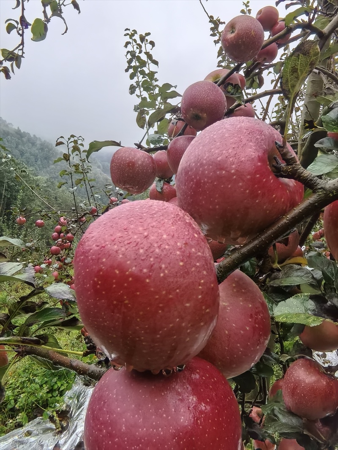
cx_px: 169
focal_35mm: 27
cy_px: 225
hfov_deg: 51.3
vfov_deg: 65.3
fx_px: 352
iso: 50
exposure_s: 1/407
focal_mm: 1.68
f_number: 2.2
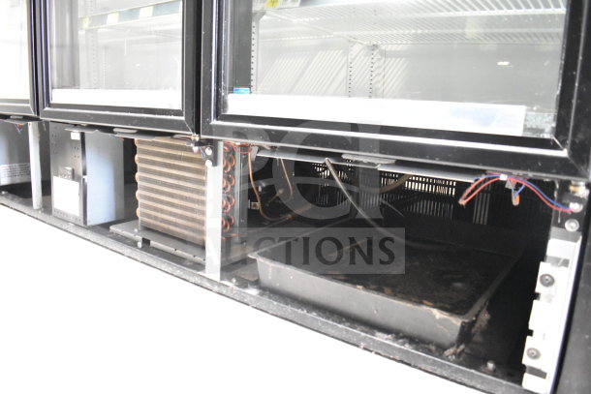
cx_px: 296
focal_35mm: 27
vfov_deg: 48.0
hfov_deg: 67.4
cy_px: 197
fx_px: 443
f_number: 3.5
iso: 8000
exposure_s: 1/30
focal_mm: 18
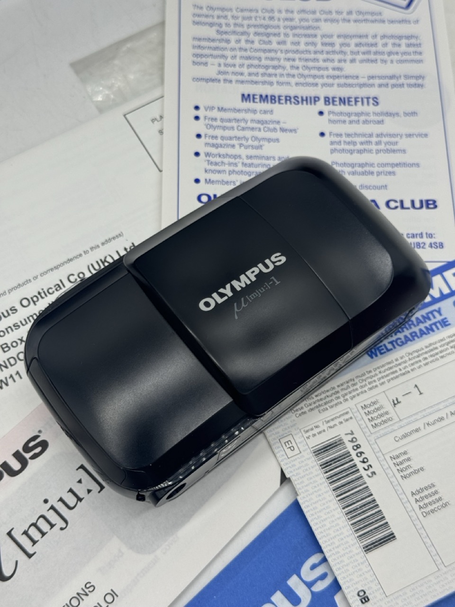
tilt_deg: -68.5
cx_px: 228
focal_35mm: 48
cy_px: 304
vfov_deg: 39.7
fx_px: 841
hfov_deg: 30.3
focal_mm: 6.76
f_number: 1.78
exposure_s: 1/394
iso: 64
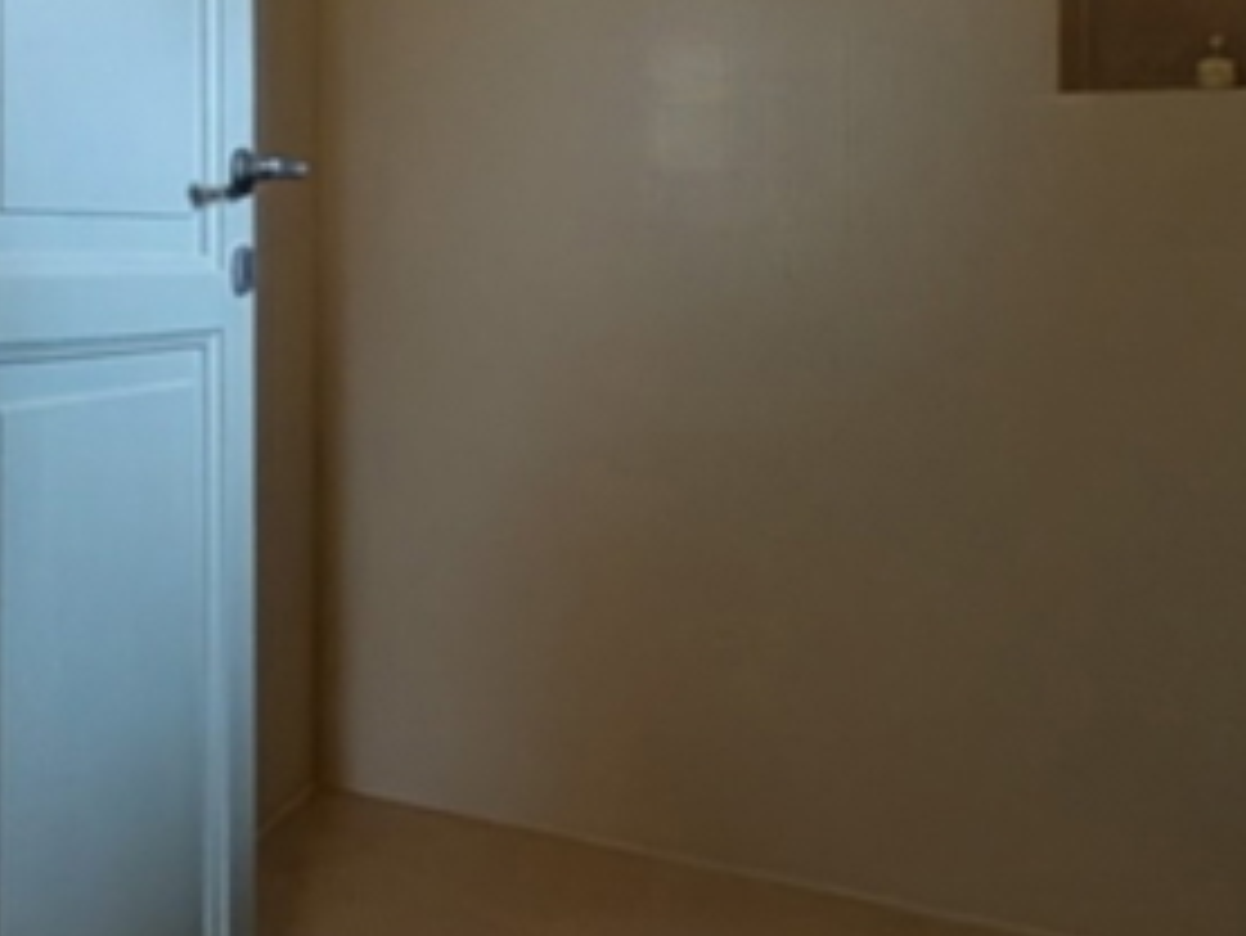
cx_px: -1120
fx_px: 1873
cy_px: 205
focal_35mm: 52
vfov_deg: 27.6
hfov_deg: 20.8
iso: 181
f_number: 1.7
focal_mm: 2.02
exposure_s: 1/100
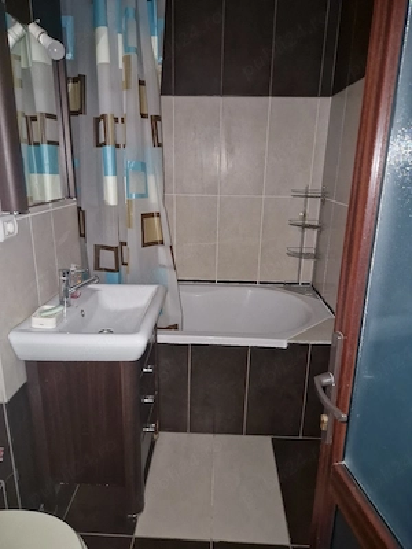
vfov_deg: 73.9
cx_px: 206
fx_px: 365
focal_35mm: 23
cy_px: 274
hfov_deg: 58.9
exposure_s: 1/25
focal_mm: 5.4
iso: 800
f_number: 1.8
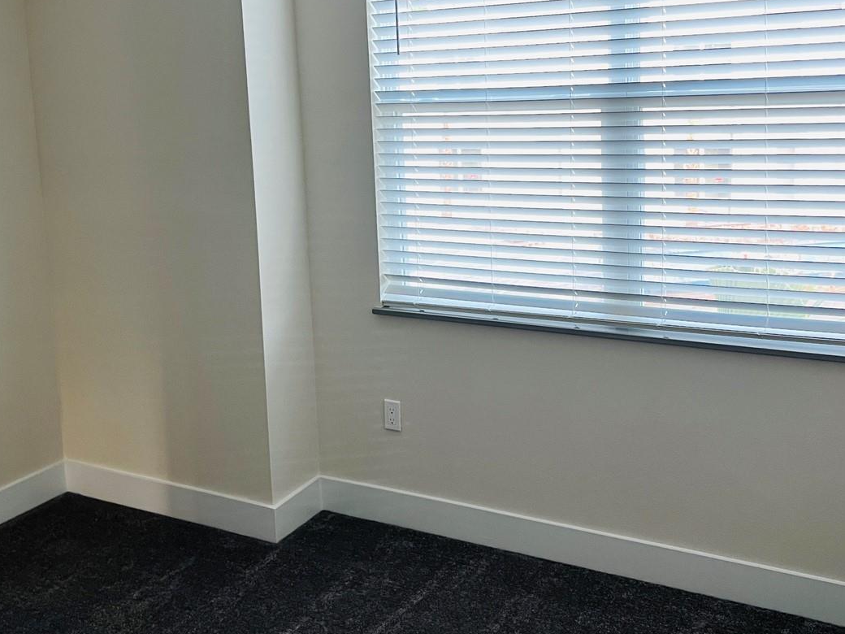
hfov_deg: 46.8
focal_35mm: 40
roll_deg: +2.5
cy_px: 204
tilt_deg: -7.9
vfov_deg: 35.6
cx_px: 406
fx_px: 976
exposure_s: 1/60
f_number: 1.5
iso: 160
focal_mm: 5.7
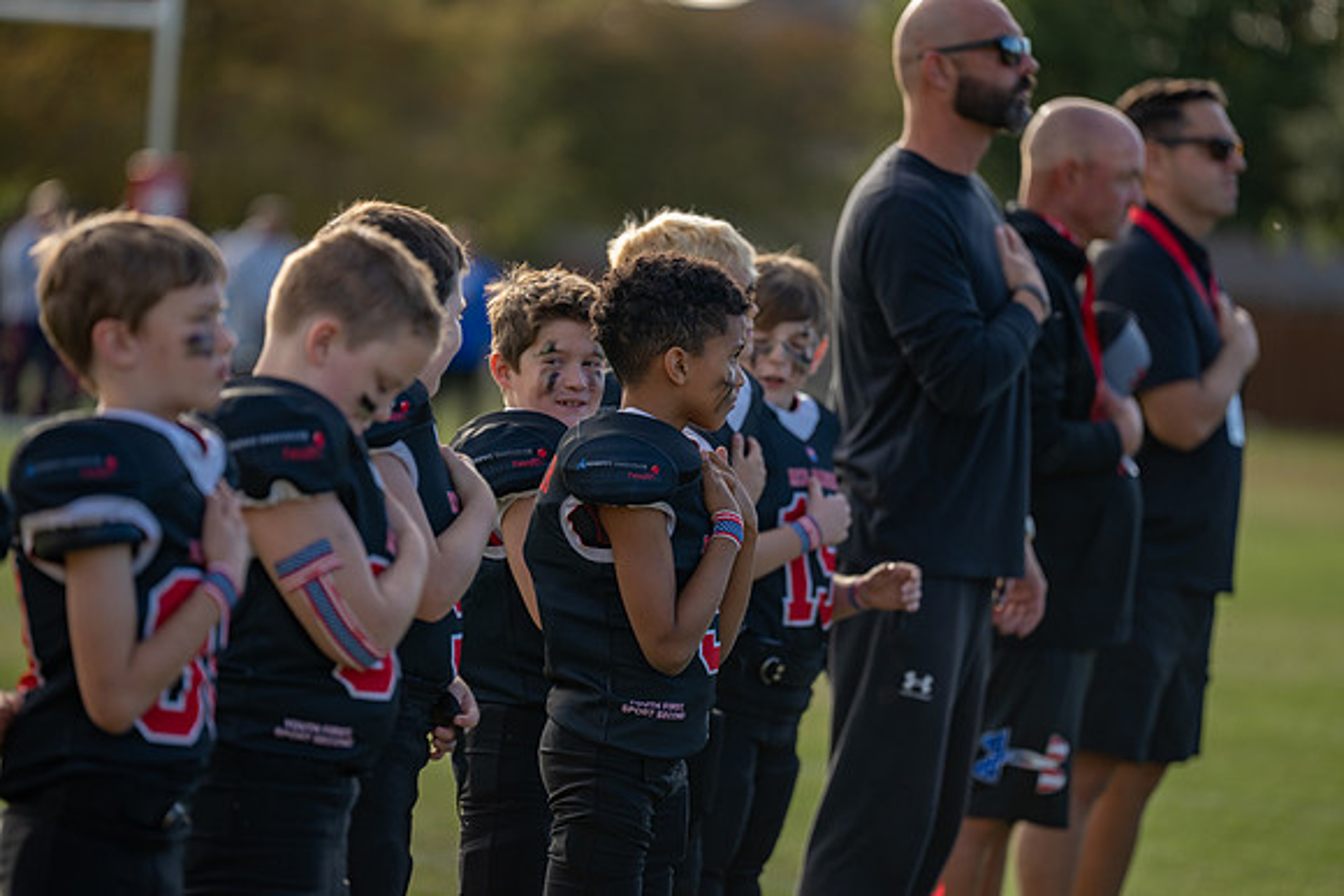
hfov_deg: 10.3
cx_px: 672
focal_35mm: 200
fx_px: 7468
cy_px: 448
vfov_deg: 6.9
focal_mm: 200
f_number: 2.8
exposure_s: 1/640
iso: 100
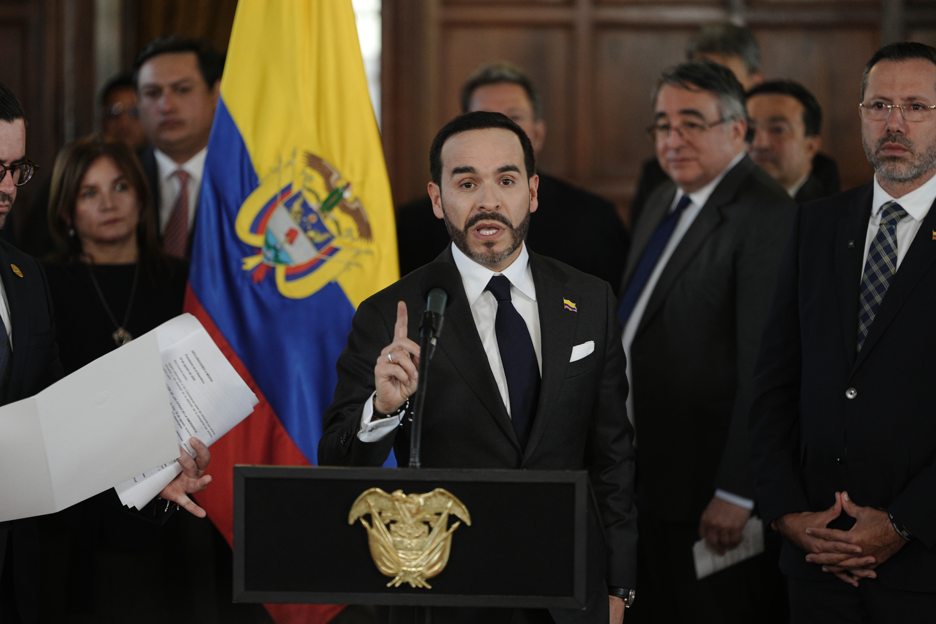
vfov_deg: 7.7
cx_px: 468
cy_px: 312
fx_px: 4628
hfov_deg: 11.5
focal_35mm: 178
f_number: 2.8
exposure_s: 1/320
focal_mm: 178
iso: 1600
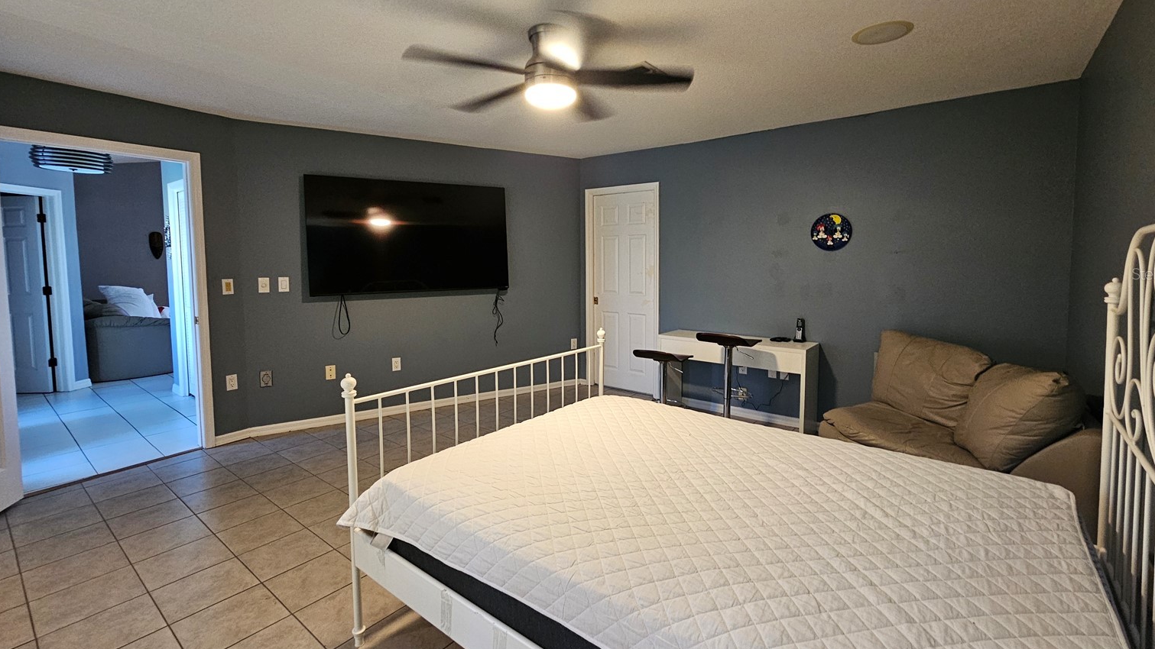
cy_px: 273
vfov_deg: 70.1
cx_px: 592
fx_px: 459
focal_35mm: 15
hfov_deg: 103.0
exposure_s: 1/30
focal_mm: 2.2
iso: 320
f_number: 2.2
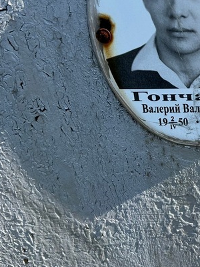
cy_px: 77
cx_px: 204
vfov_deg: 36.2
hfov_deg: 26.4
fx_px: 401
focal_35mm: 52
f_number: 1.5
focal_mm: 5.7
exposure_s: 1/1395
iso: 50
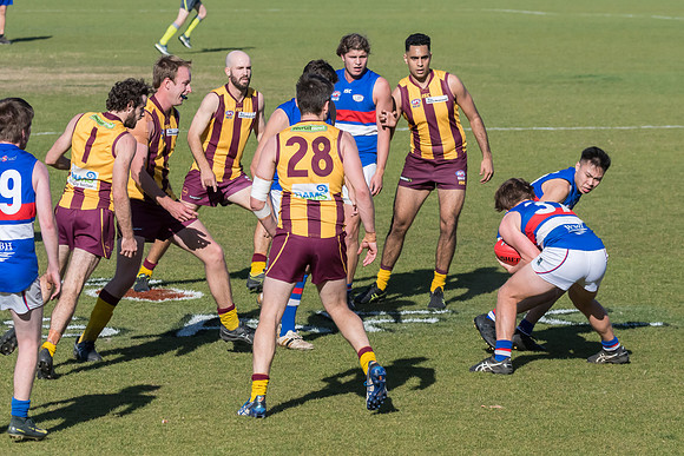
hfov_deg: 7.8
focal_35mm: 264
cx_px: 398
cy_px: 191
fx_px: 5016
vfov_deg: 5.2
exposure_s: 1/8000
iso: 800
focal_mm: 150
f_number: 8
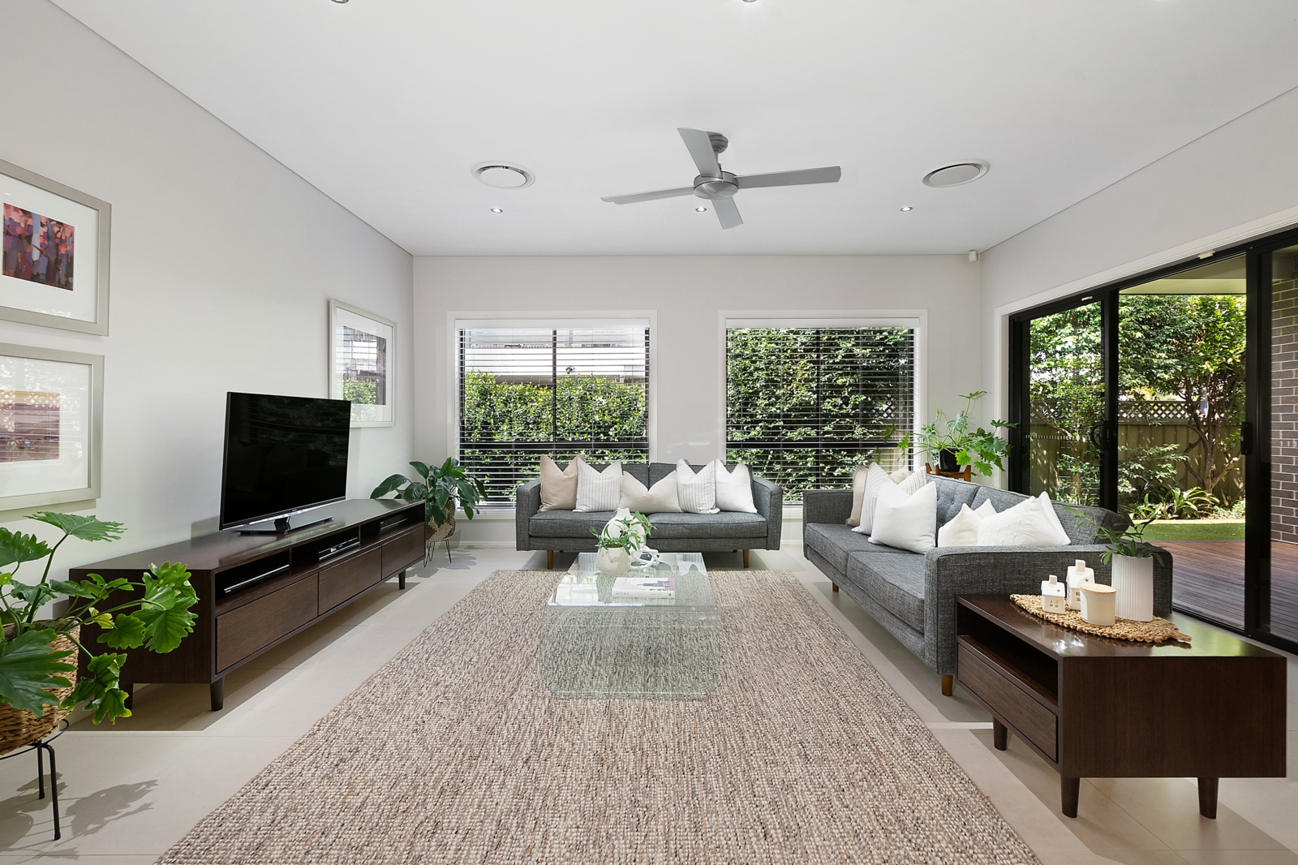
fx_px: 577
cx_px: 649
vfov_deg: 73.7
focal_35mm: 16
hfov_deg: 96.7
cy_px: 432
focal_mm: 16
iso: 640
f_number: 10
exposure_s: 1/13
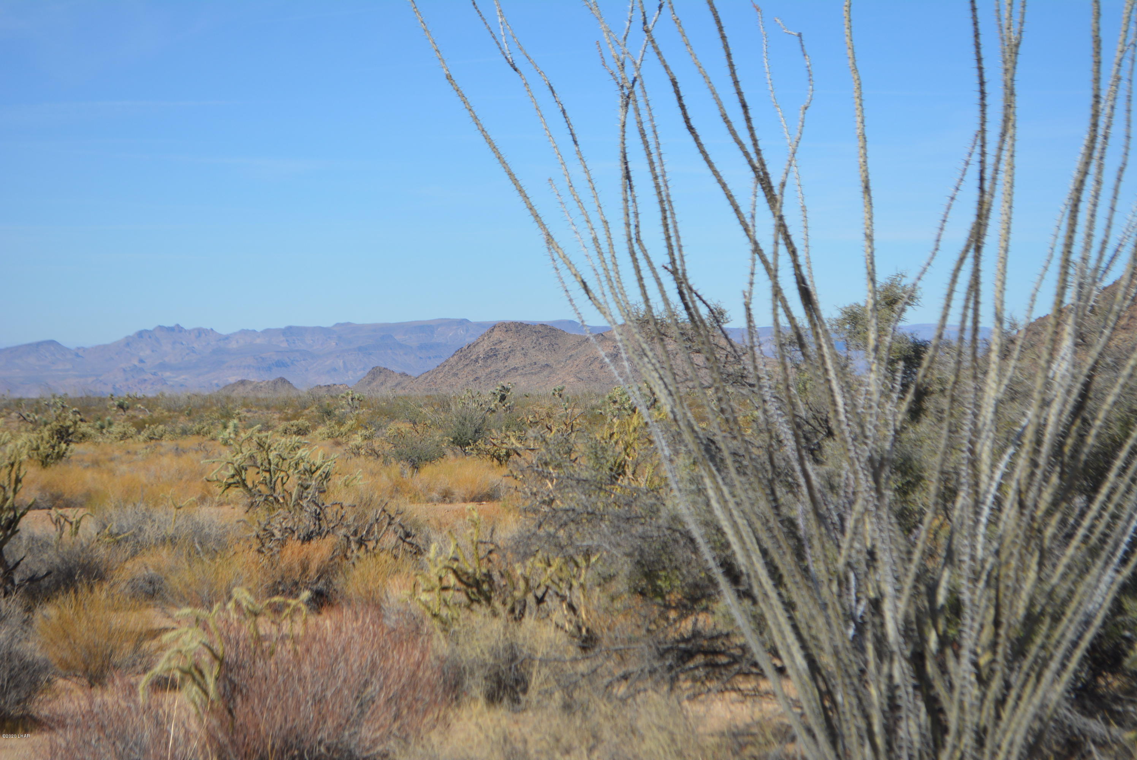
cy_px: 380
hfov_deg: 24.6
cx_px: 568
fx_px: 2608
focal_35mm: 82
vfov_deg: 16.6
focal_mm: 55
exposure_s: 1/1600
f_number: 7.1
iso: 400
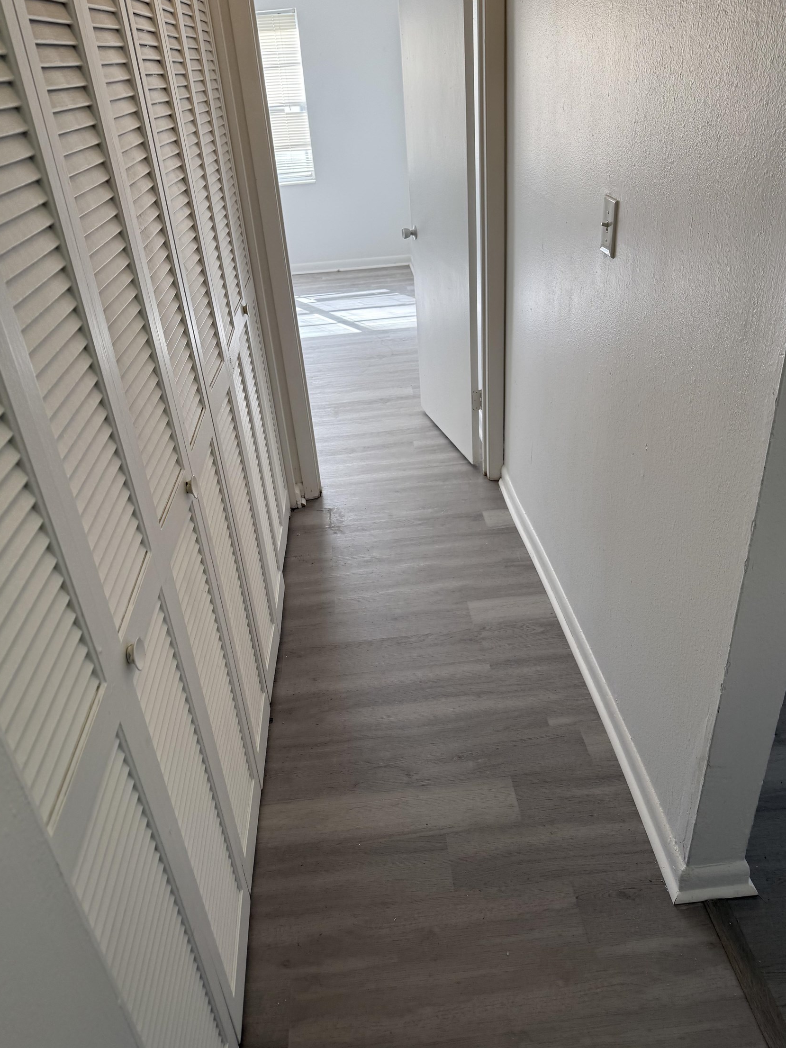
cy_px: 521
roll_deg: +6.1
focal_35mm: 25
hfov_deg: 54.9
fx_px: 757
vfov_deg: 69.4
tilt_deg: -30.8
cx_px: 404
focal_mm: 6.76
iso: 64
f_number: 1.78
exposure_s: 1/120
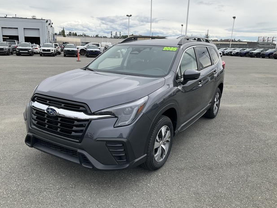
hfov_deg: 60.0
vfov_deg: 46.8
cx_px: 136
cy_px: 107
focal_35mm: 30
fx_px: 240
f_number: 1.8
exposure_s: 1/1121
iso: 25
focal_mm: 3
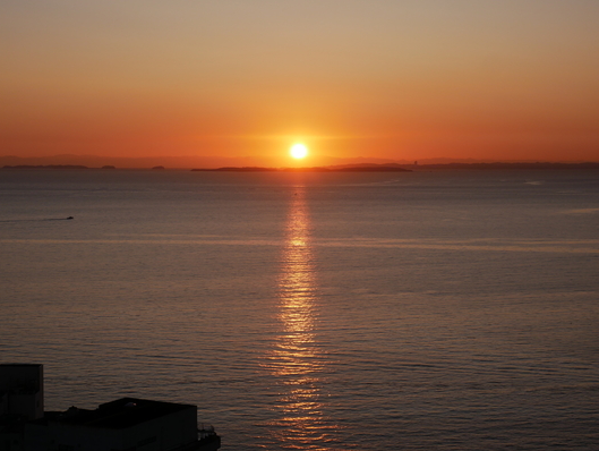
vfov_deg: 21.7
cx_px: 273
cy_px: 246
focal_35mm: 68
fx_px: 1178
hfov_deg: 28.5
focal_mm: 30
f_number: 9
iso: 200
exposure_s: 1/400
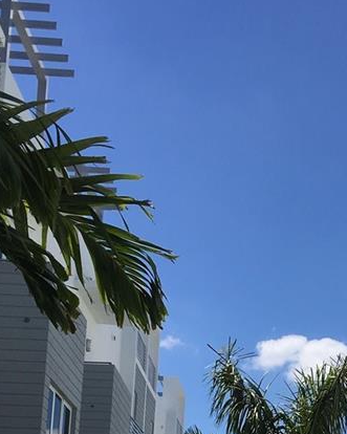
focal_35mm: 82
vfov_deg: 22.1
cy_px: 475
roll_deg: -1.2
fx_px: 1053
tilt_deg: +10.9
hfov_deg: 18.1
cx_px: 366
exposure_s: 1/2959
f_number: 2.2
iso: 25
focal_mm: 4.15
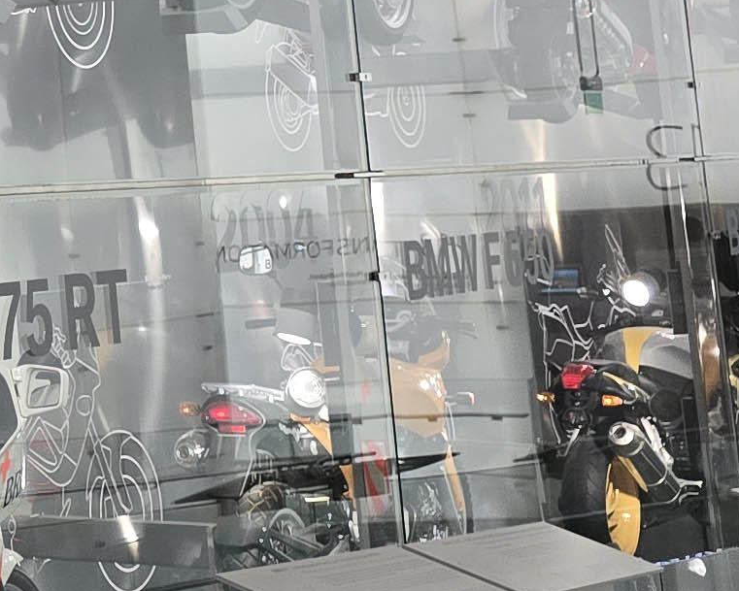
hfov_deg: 15.0
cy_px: -232
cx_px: -405
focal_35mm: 118
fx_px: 2581
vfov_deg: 12.6
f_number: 1.7
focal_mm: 6.3
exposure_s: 1/180
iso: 80
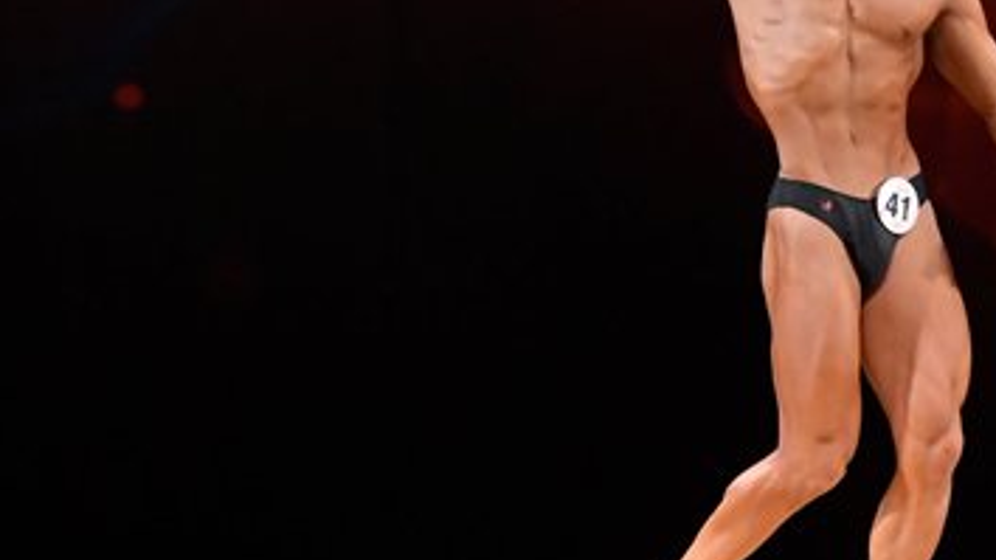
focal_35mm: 420
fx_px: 11091
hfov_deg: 5.1
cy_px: 180
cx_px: 837
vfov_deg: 2.9
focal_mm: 122
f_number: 5.6
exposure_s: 1/400
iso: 4000
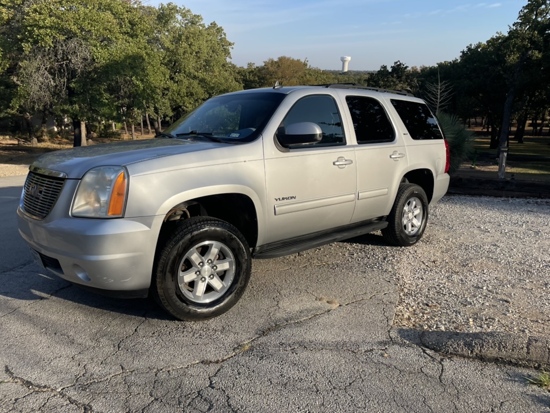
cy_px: 206
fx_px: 413
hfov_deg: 67.3
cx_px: 275
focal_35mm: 26
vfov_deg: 53.1
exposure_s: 1/3610
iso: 32
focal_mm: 4.2
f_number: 1.6
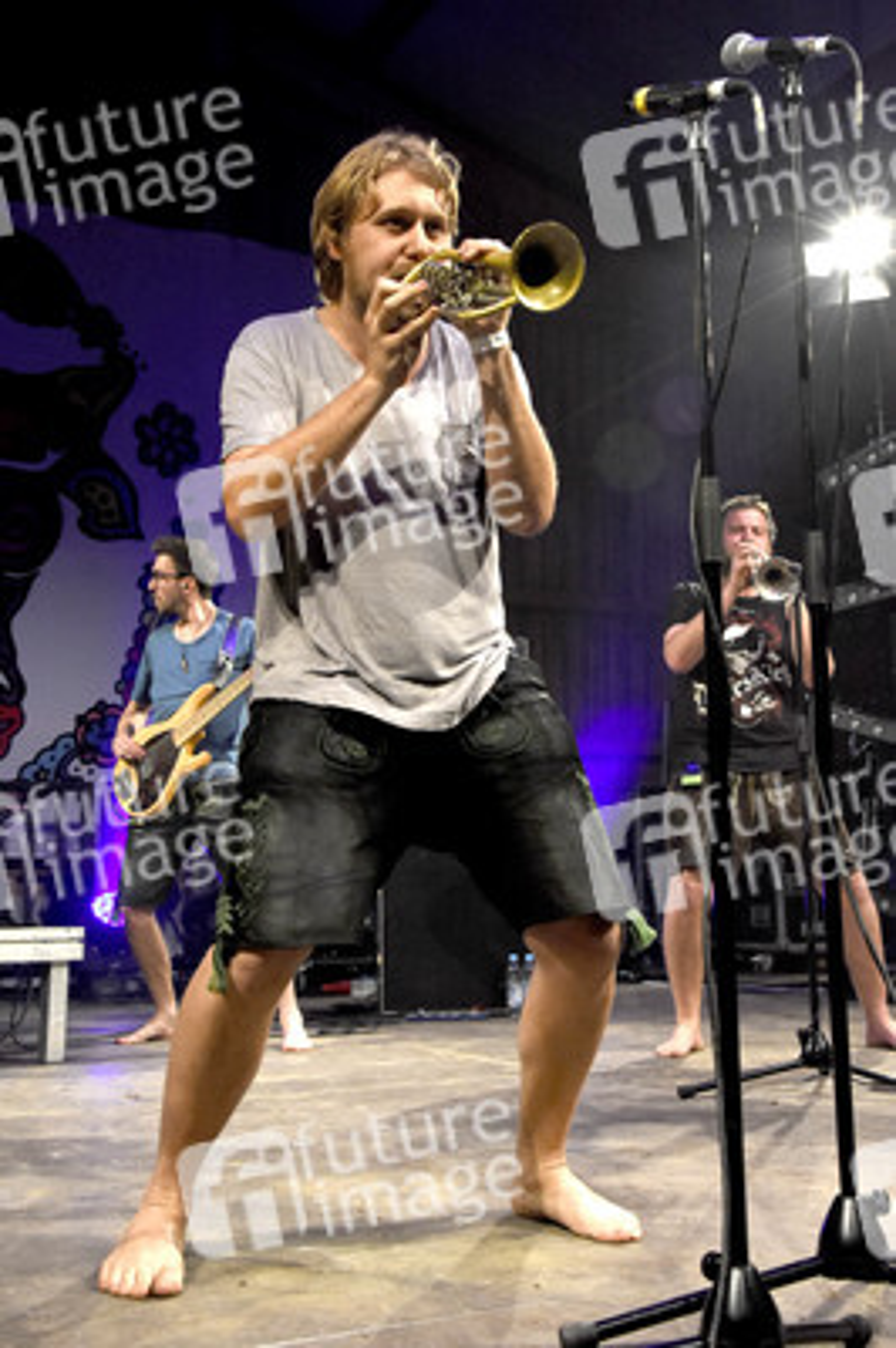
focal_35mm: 39
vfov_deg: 49.6
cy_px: 674
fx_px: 1458
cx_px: 448
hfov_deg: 34.2
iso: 1600
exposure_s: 1/160
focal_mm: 26
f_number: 6.3
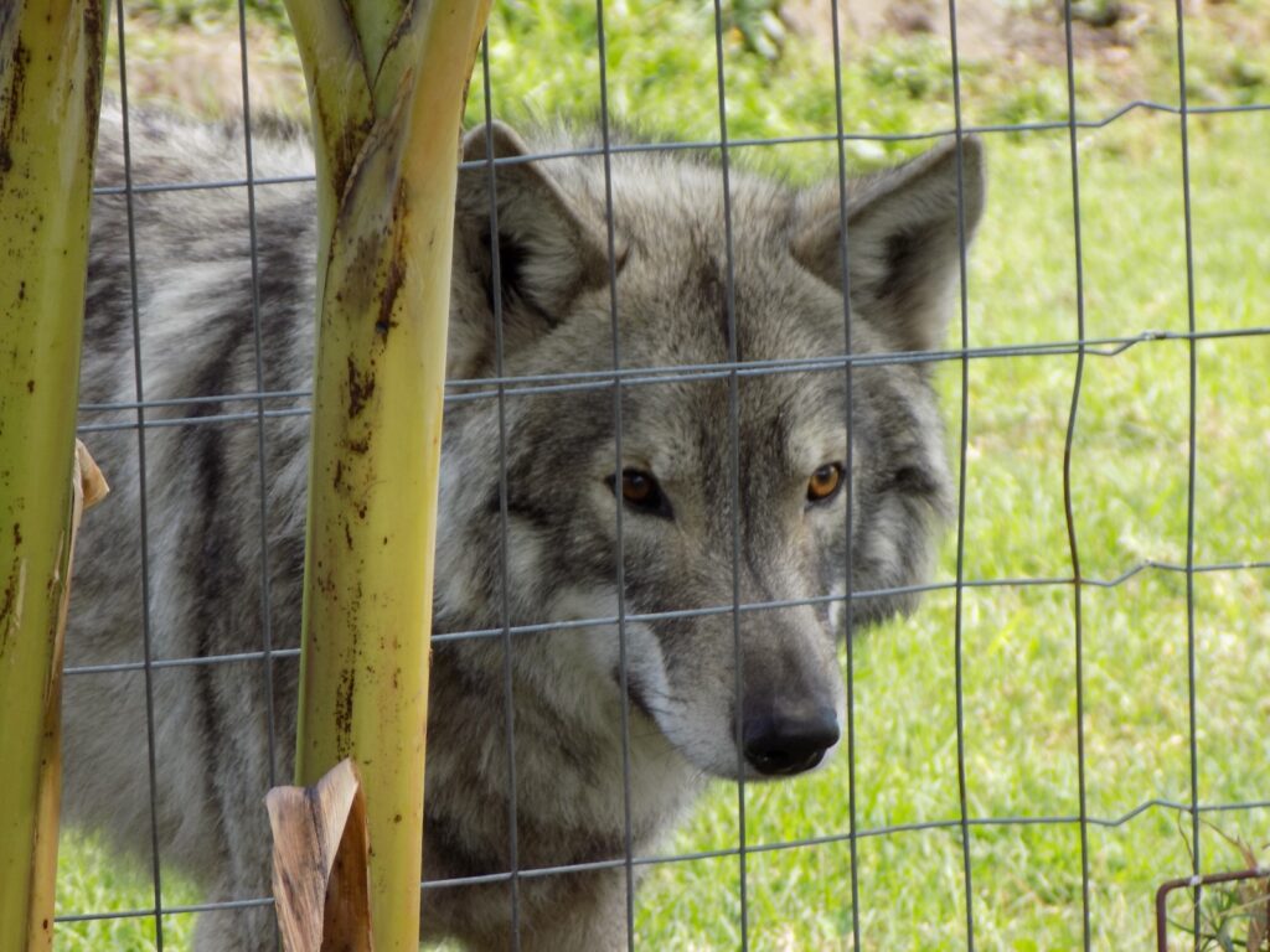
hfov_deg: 8.4
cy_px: 476
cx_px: 635
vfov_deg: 6.3
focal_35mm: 235
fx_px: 8622
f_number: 5.6
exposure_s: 1/80
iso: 80
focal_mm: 41.8
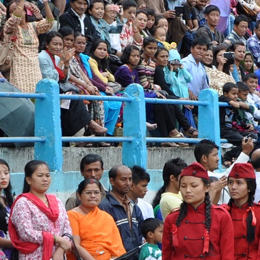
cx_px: 512
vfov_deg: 5.5
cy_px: 178
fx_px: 2711
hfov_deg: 5.4
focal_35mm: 319
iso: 200
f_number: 7.1
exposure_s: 1/200
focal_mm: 62
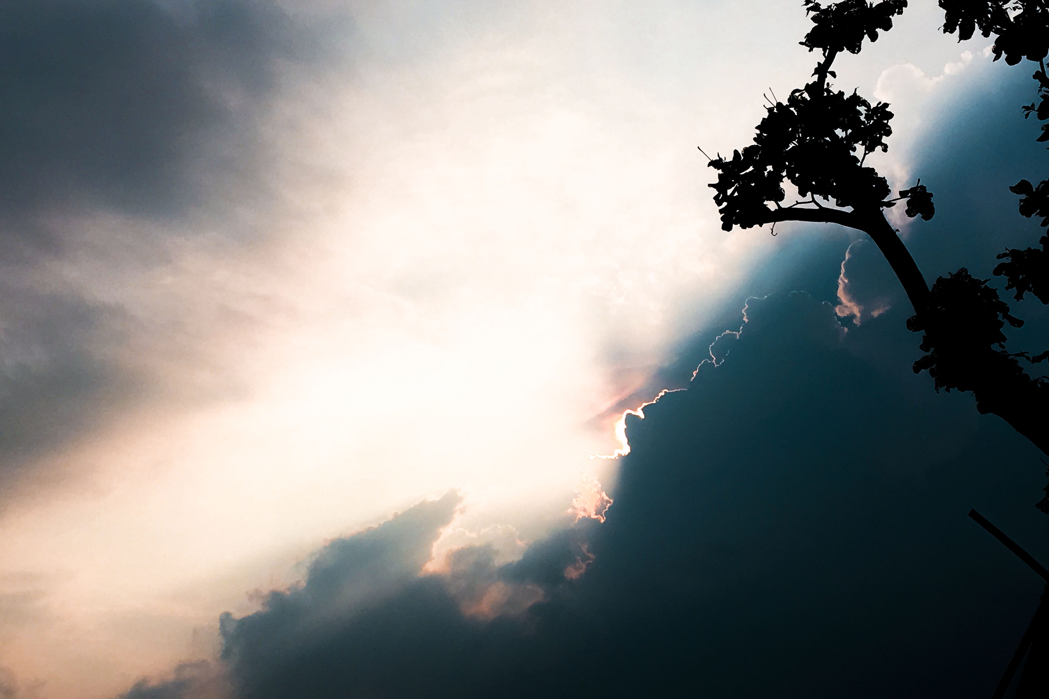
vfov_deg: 17.3
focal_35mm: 79
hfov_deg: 25.7
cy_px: 350
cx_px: 524
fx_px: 2302
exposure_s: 1/110
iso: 1600
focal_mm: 52.7
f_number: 4
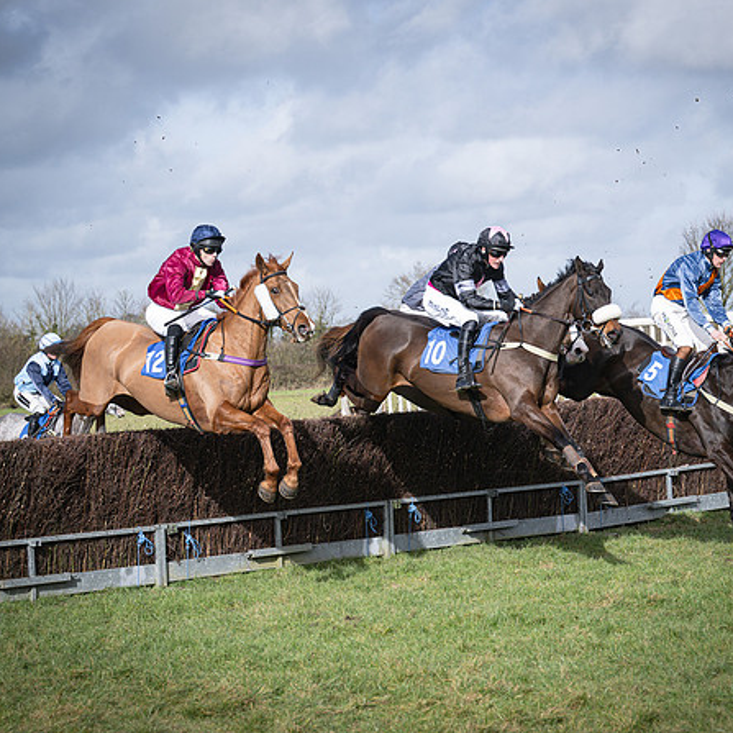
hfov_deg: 17.6
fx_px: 2372
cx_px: 380
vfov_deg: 17.6
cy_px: 383
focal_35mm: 99
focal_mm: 70
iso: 400
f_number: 4
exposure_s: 1/3200
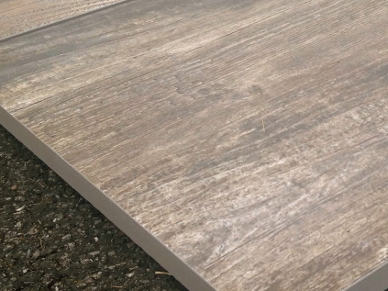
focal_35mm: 62
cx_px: 334
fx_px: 695
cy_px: 104
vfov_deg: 23.6
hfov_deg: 30.1
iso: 100
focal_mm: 3.59
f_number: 2
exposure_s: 1/591
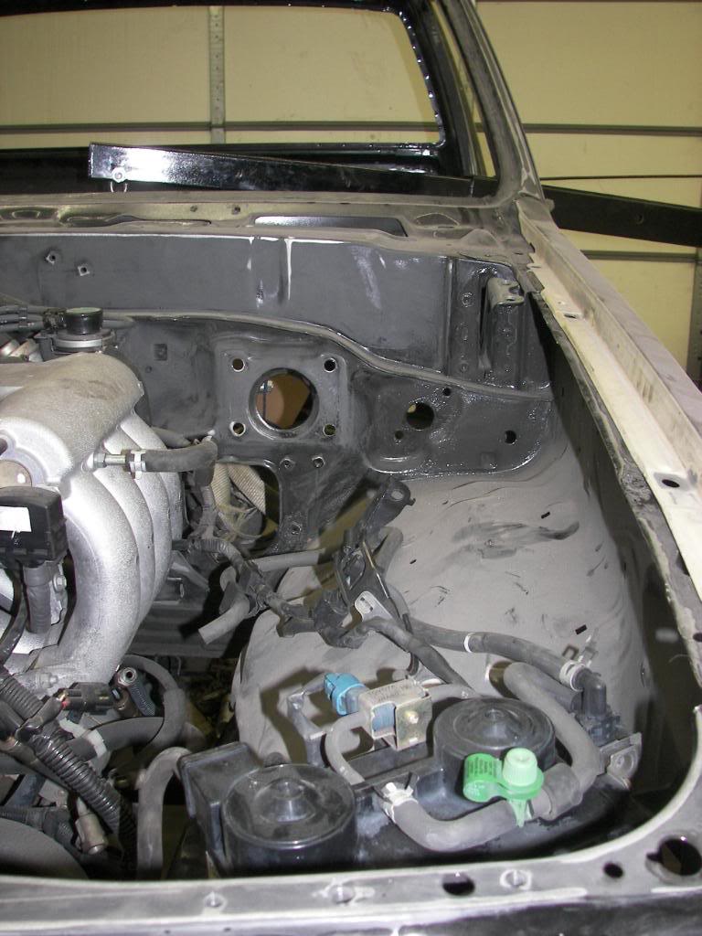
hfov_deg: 39.7
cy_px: 468
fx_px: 973
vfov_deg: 51.4
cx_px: 351
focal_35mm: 36
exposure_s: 1/30
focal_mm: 6
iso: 100
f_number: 2.8
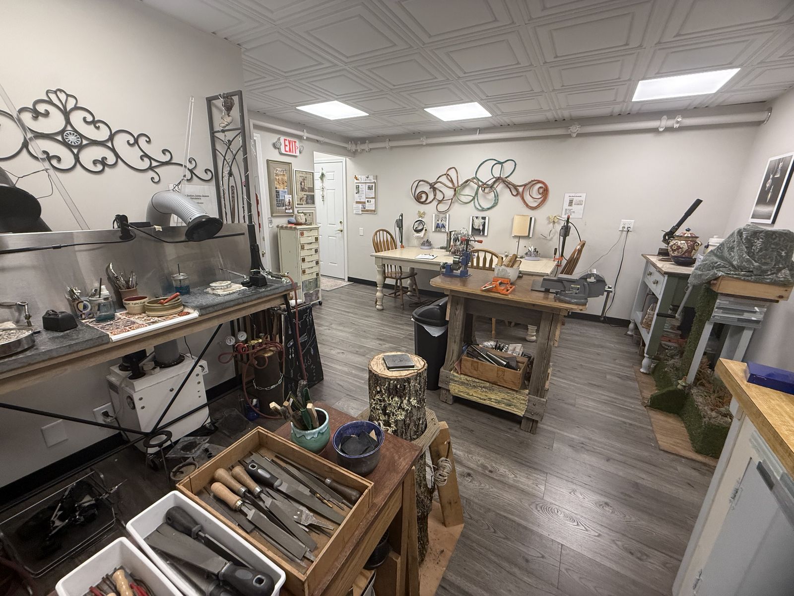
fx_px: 321
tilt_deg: -16.0
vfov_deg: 85.7
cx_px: 397
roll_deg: -1.3
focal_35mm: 14
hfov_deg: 102.1
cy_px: 298
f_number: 2.2
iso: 250
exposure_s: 1/119
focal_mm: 2.22
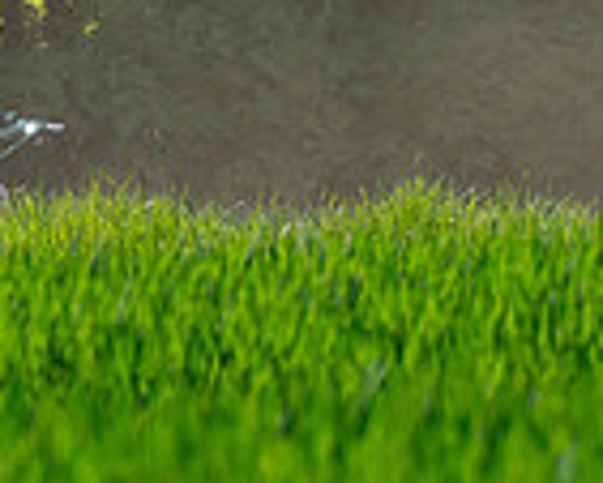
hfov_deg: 1.6
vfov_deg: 1.3
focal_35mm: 1193
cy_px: 205
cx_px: -312
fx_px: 21306
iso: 320
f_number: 5.6
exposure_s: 1/1000
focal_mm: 200
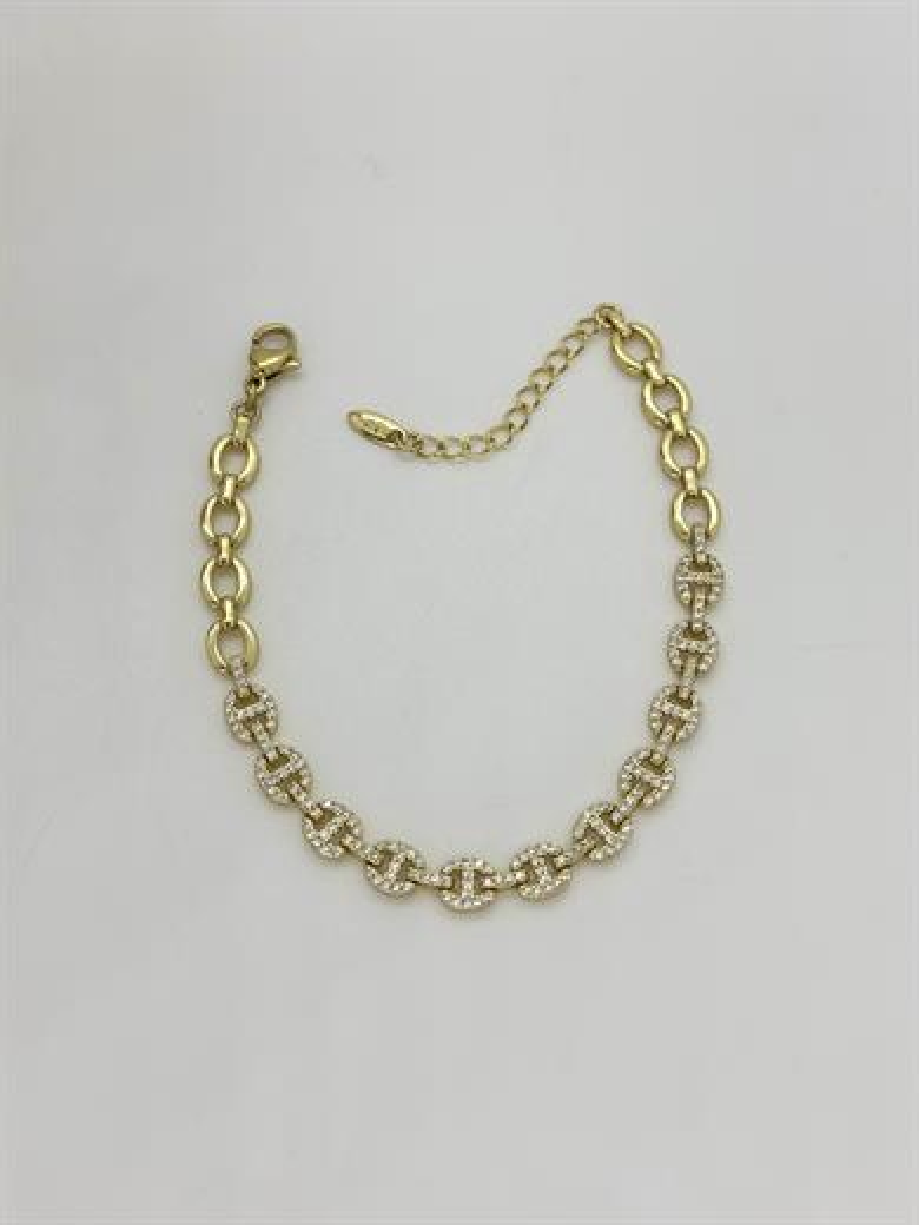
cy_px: 612
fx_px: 1699
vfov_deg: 39.7
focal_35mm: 48
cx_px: 460
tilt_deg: -71.8
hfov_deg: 30.3
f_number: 1.78
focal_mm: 6.86
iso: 80
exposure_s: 1/389
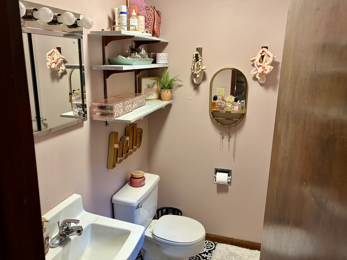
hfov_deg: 63.4
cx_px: 166
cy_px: 129
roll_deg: -1.4
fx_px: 281
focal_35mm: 28
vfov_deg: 49.8
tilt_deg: -13.8
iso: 125
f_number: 1.6
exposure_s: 1/60
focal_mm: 5.96
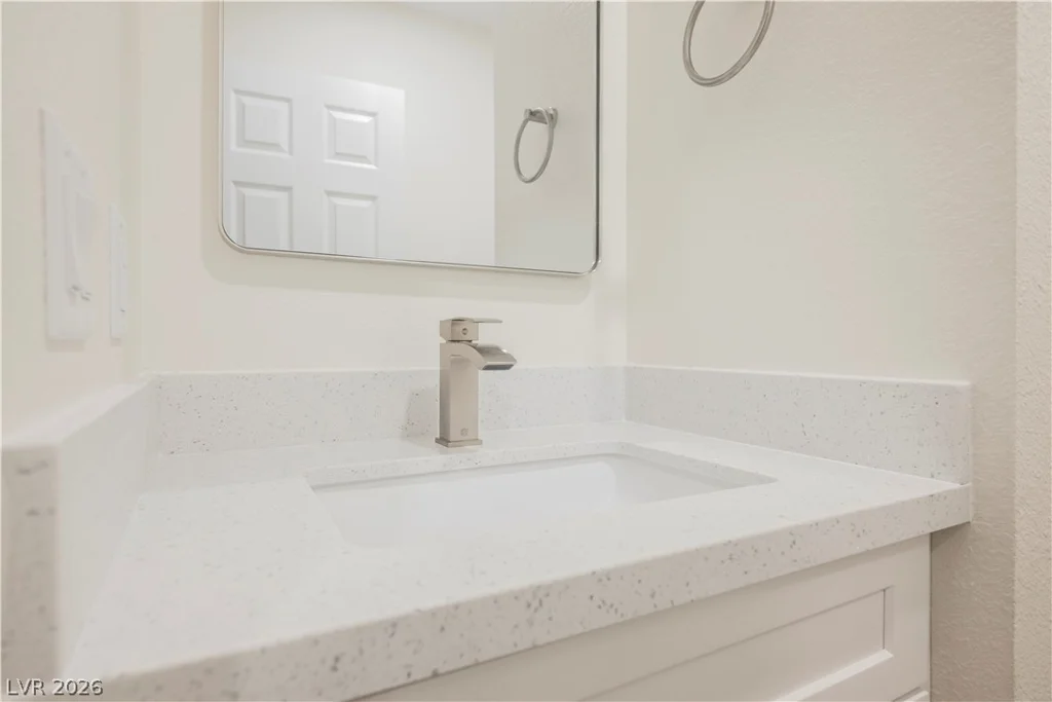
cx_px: 526
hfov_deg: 85.4
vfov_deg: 63.2
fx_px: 570
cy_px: 351
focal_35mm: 20
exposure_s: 1/40
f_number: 5.6
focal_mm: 19.5
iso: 800
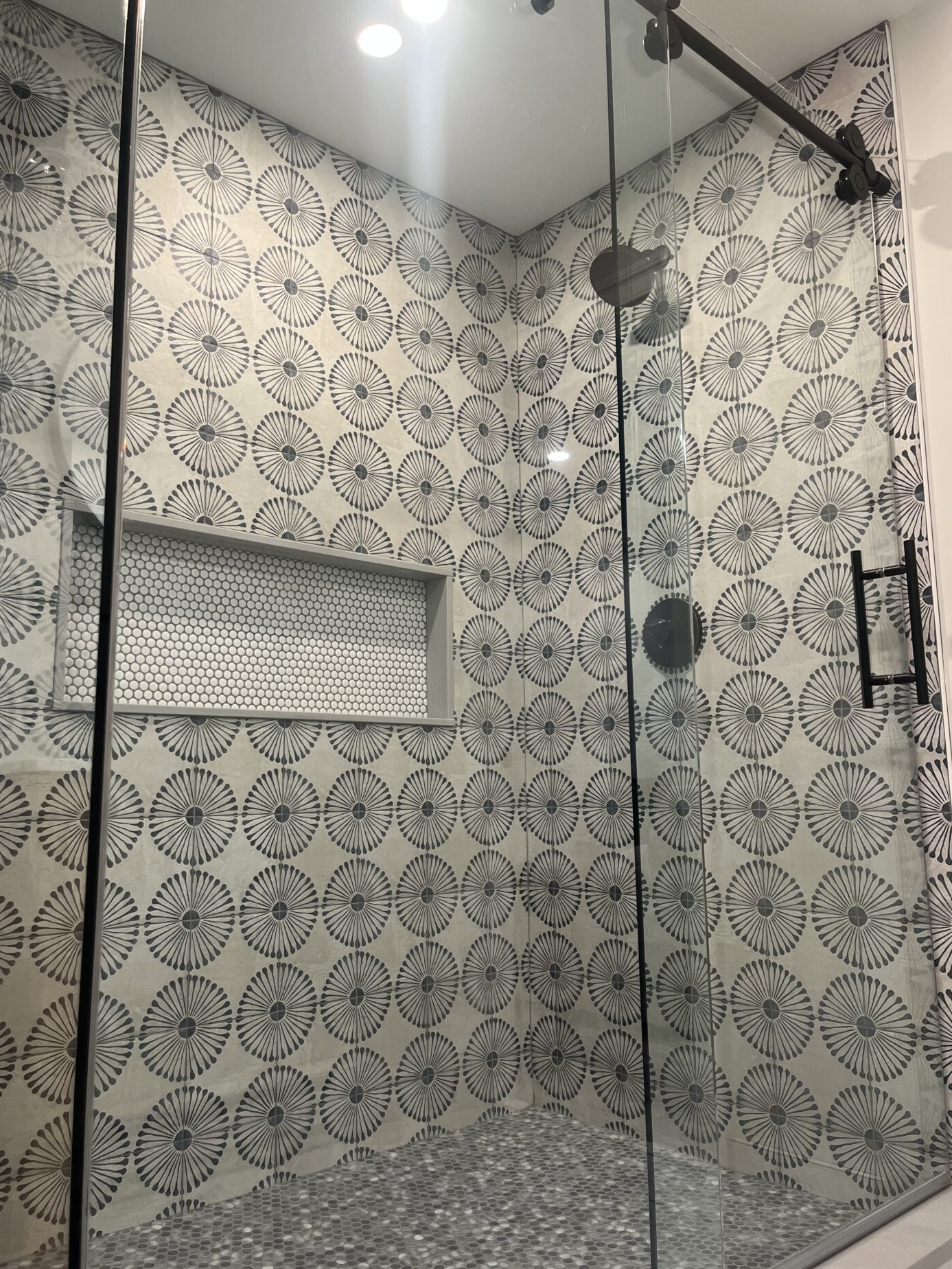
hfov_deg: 51.4
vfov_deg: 65.3
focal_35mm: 27
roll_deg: +1.2
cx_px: 465
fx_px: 990
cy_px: 626
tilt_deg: +8.9
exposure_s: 1/60
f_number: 1.6
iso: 125
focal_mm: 5.1
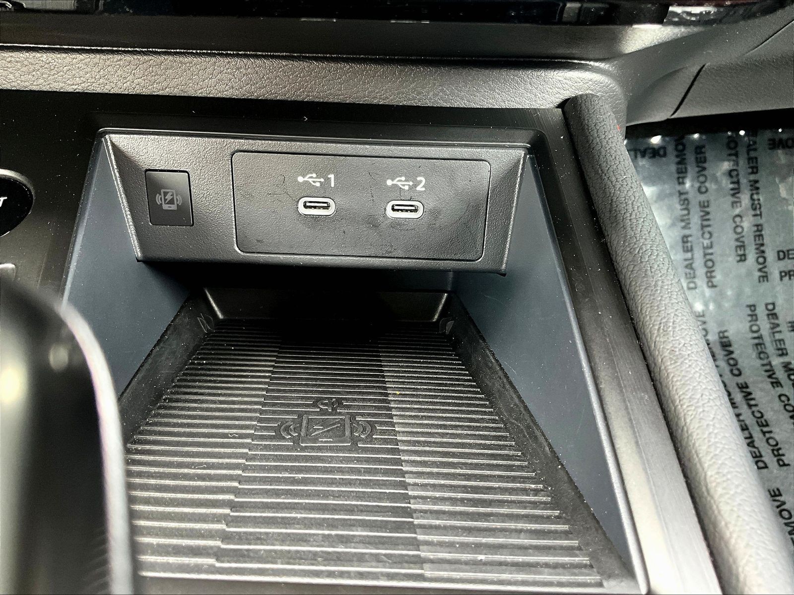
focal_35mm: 29
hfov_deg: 61.7
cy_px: 298
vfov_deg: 48.2
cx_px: 397
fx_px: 665
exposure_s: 1/60
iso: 250
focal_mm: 3
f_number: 1.8
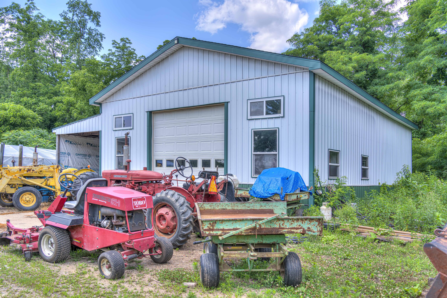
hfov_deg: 63.7
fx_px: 360
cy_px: 149
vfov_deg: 45.0
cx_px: 224
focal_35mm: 29
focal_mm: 29
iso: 100
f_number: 3.5
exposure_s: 1/640
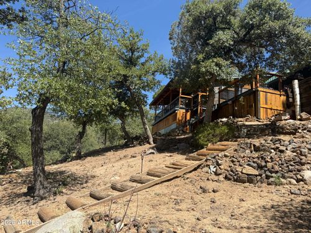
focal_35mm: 24
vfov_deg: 56.8
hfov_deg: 71.6
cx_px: 156
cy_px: 116
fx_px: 216
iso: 80
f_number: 1.78
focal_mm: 6.76
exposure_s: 1/2525
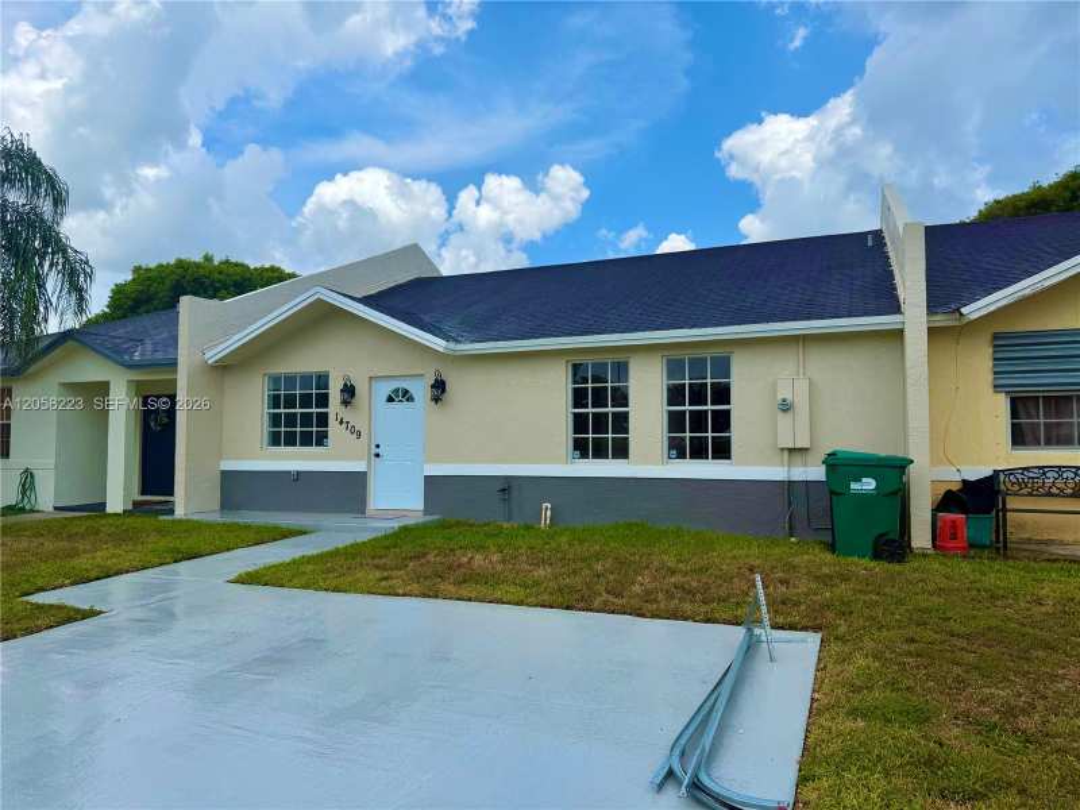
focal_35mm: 24
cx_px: 540
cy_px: 405
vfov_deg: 56.8
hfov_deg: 71.6
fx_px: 749
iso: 80
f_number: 1.78
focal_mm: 6.76
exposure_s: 1/6173
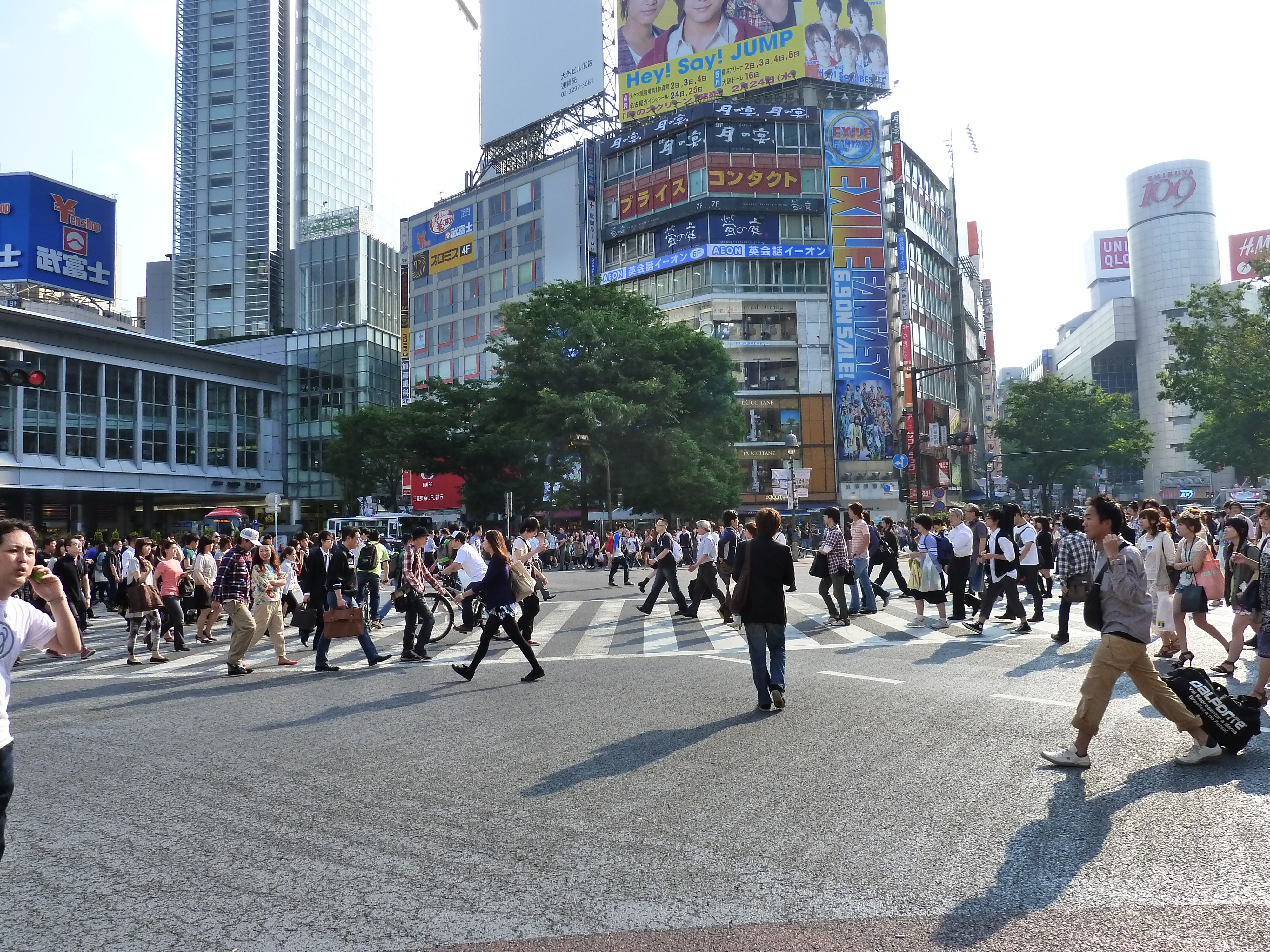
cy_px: 476
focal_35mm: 25
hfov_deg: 69.4
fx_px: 917
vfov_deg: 54.9
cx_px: 635
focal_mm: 4.1
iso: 200
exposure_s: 1/320
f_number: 4
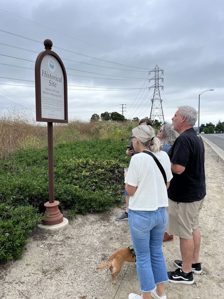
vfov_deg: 67.3
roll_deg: +2.1
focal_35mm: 26
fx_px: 224
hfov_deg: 53.1
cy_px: 150
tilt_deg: +0.1
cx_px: 112
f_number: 1.6
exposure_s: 1/1923
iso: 50
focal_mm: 5.1
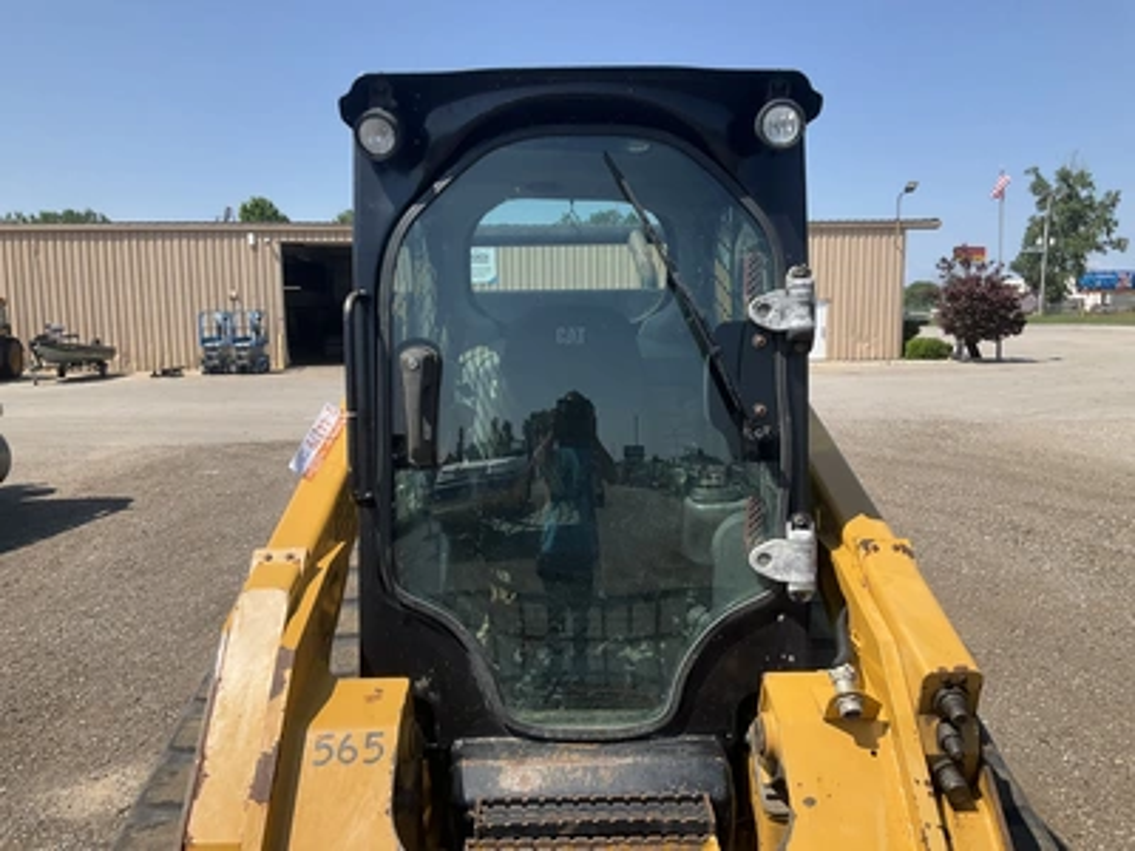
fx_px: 951
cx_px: 568
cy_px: 426
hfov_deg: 61.7
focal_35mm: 29
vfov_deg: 48.2
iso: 25
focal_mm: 3
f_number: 1.8
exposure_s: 1/1626
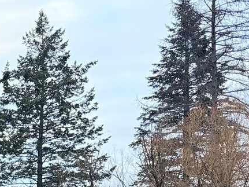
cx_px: -248
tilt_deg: +0.2
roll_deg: +0.4
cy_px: 338
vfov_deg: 11.9
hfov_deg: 14.4
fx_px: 820
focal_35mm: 114
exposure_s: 1/121
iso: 200
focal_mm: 6.76
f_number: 1.78
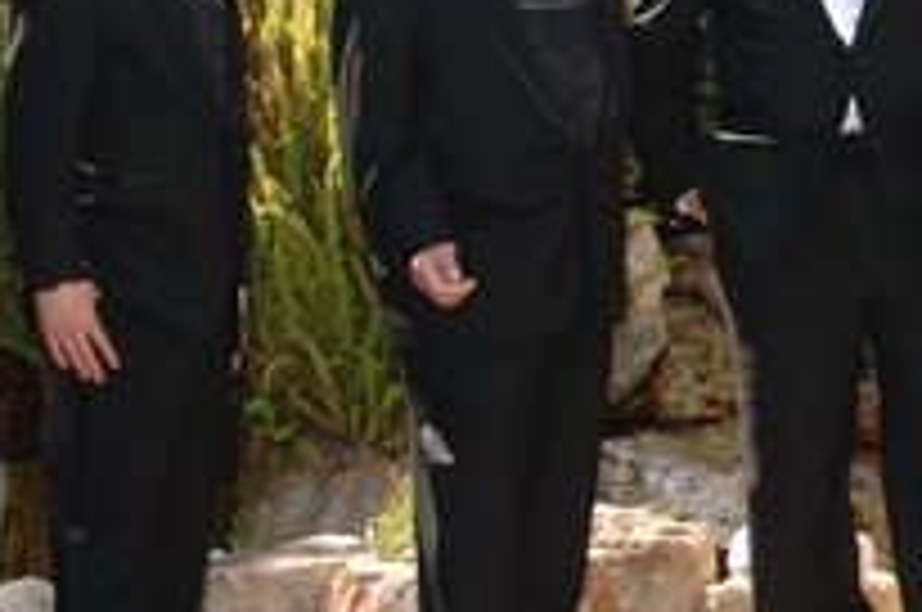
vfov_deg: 10.4
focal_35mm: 131
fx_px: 3350
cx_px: 922
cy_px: 209
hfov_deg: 15.4
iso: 400
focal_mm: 28
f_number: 7.6
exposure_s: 1/250
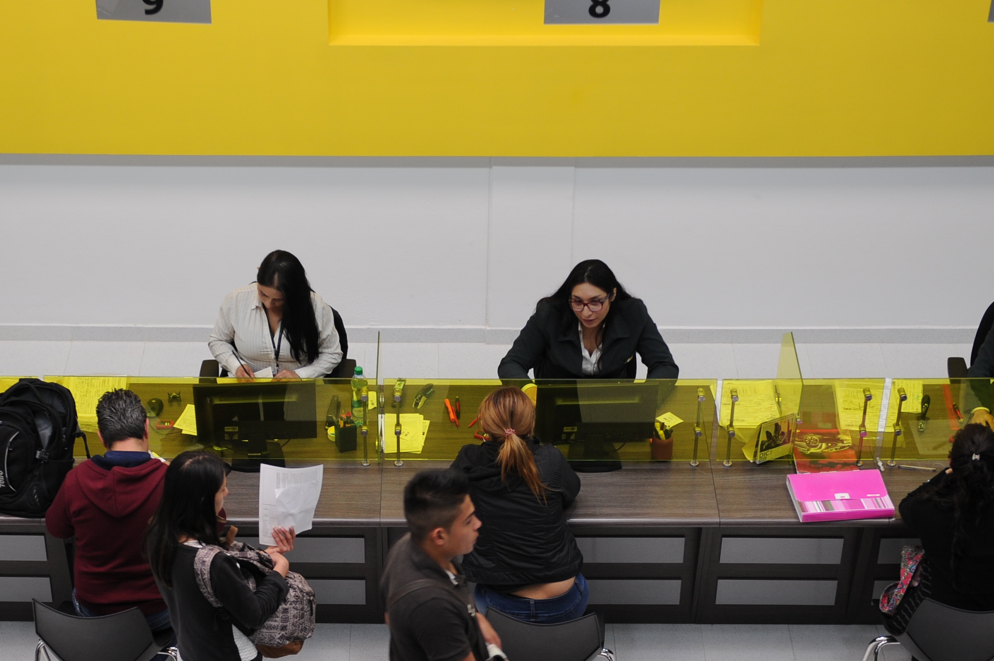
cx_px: 425
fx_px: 2235
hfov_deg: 25.1
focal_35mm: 81
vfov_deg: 16.7
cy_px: 543
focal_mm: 44
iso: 800
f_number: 3.2
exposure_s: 1/125
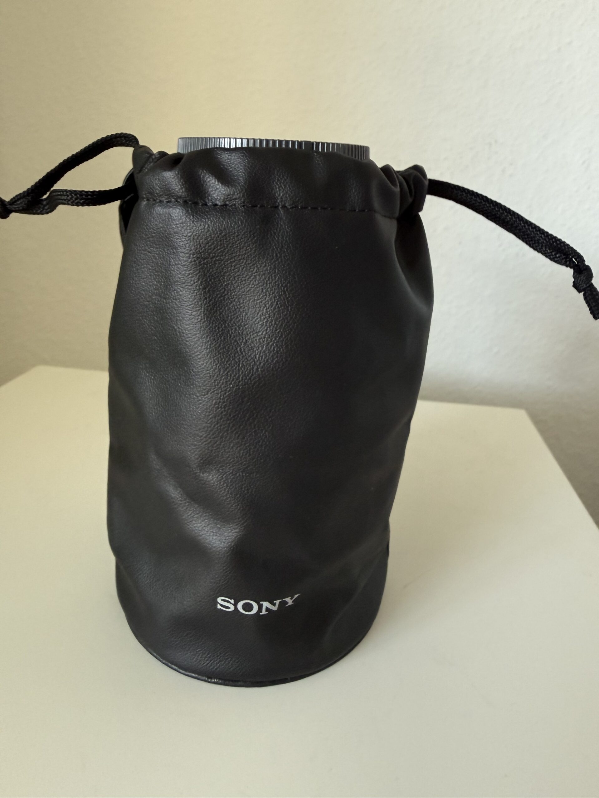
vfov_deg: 71.6
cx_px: 300
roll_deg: -2.7
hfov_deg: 56.8
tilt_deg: -15.5
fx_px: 554
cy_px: 399
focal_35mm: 24
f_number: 2.2
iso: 320
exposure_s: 1/48
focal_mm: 2.22
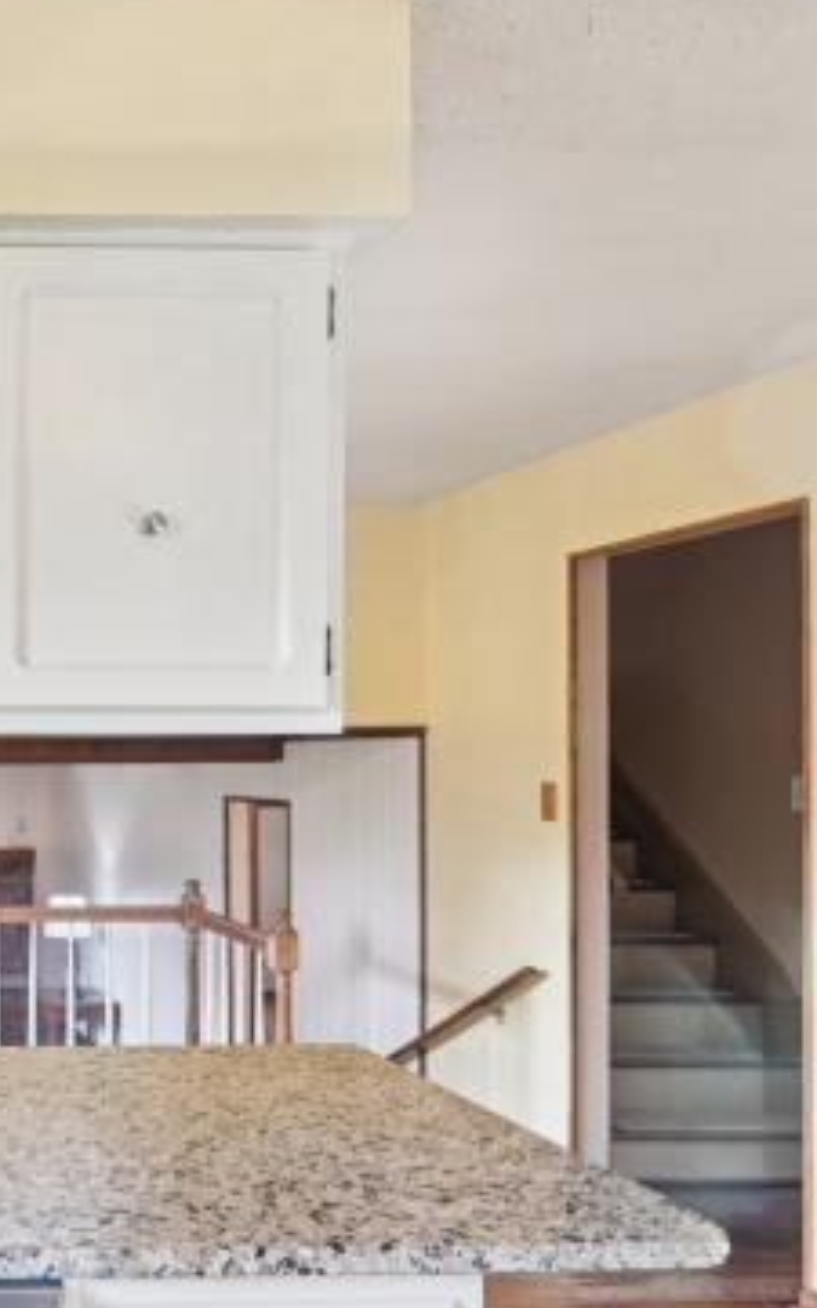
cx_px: -229
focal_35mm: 34
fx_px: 1211
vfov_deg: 56.5
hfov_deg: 30.1
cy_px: 741
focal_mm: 16
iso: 320
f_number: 8
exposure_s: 1/15
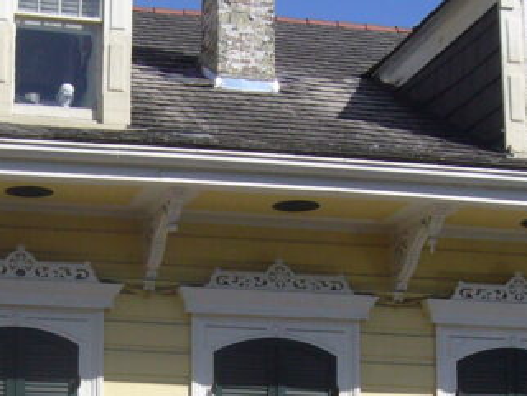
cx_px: 51
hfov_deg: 20.0
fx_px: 1462
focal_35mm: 96
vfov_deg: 15.1
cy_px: 409
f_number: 5.6
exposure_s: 1/640
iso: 100
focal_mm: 4.9
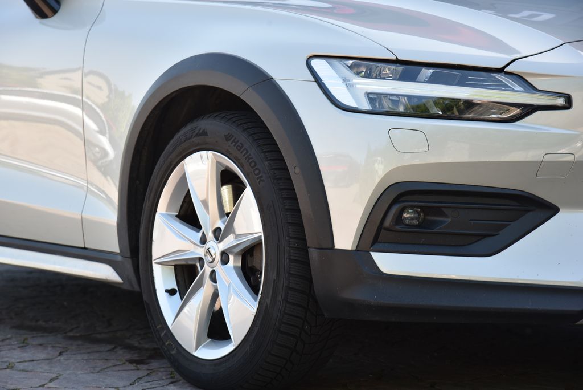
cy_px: 195
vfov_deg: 12.5
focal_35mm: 110
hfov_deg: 18.6
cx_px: 292
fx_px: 1782
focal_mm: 110
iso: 500
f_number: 7.1
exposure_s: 1/200
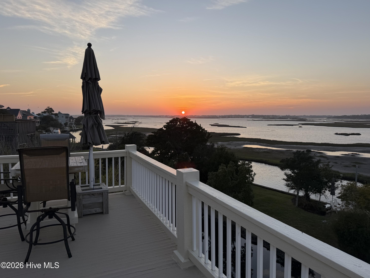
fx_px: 257
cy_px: 139
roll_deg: +0.3
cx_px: 185
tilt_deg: -5.1
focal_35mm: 24
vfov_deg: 56.8
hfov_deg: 71.6
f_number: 1.78
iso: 80
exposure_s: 1/1018
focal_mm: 6.76
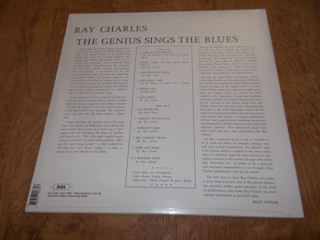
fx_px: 268
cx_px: 160
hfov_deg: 61.7
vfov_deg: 48.2
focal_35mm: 29
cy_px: 120
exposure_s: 1/30
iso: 200
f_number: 3.3
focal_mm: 4.1
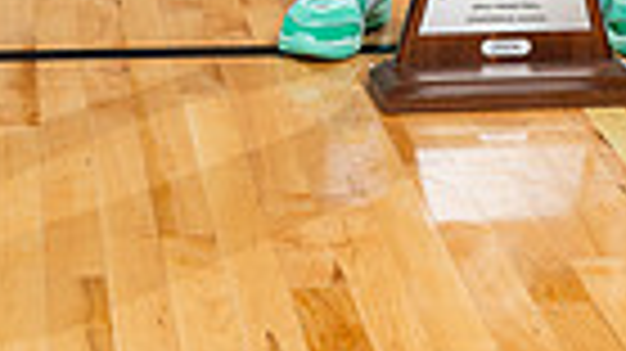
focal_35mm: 142
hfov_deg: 15.1
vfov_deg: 7.7
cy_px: -608
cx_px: 446
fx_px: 2356
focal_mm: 42
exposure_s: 1/250
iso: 200
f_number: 5.6
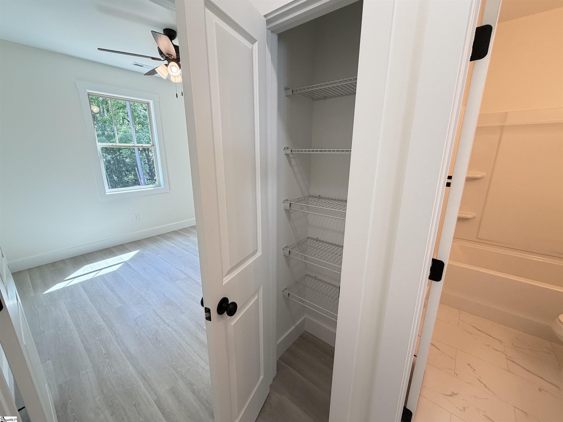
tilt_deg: -15.4
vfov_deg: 85.7
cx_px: 282
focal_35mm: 14
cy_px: 211
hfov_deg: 102.1
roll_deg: +0.1
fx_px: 228
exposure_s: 1/120
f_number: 2.2
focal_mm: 2.22
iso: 250
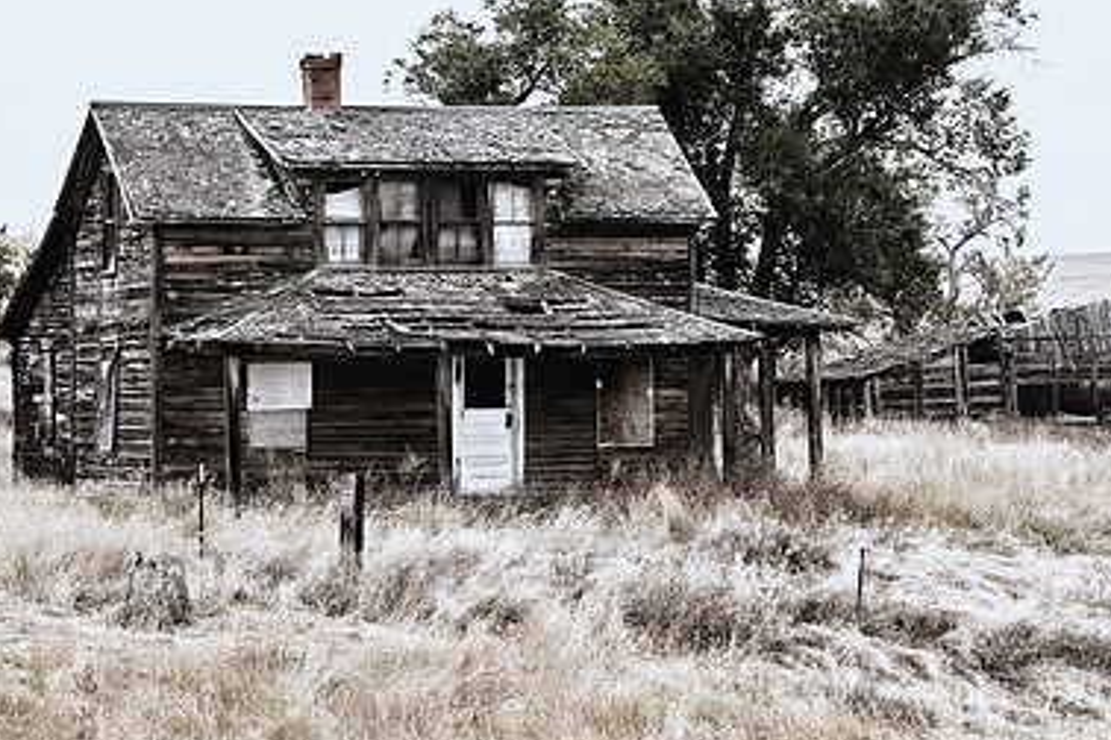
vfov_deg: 9.2
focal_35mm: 150
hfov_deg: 13.7
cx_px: 600
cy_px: 204
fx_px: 4622
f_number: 11
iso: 200
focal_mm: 65
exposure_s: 1/60
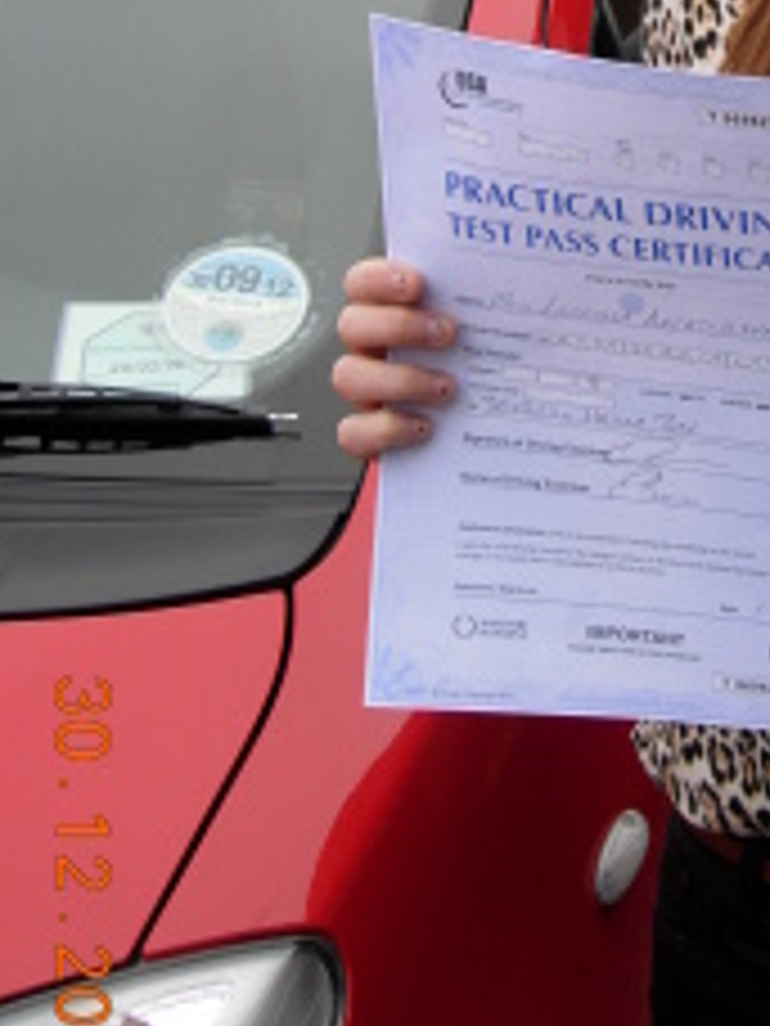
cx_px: 765
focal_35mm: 81
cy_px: 58
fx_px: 2402
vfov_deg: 23.3
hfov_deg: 17.8
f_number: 3.8
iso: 50
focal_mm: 7.5
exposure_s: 1/104
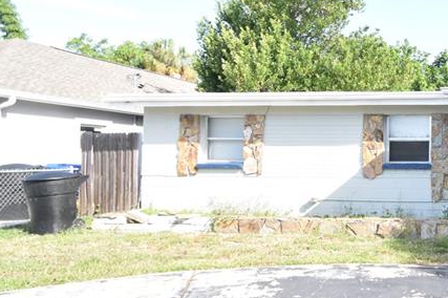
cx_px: 484
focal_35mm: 36
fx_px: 448
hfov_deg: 42.7
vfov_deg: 36.8
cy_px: 143
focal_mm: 10
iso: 800
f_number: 3.5
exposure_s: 1/1500
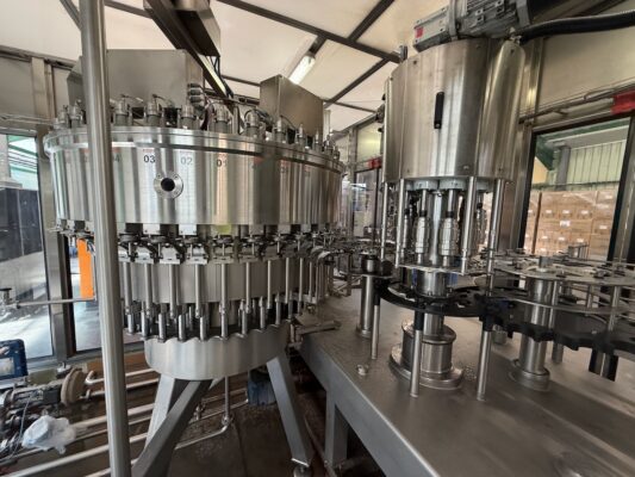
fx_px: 257
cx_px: 318
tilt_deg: -6.1
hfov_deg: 102.1
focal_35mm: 14
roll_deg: -1.9
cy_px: 238
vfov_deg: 85.7
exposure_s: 1/100
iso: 200
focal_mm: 2.22
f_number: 2.2
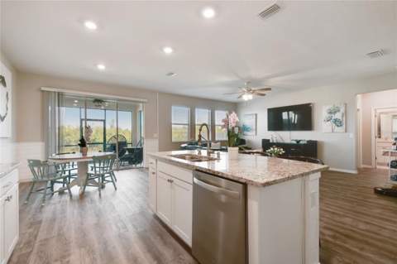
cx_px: 198
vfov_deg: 77.2
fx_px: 165
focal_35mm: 15
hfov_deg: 100.4
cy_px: 132
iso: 100
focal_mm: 10
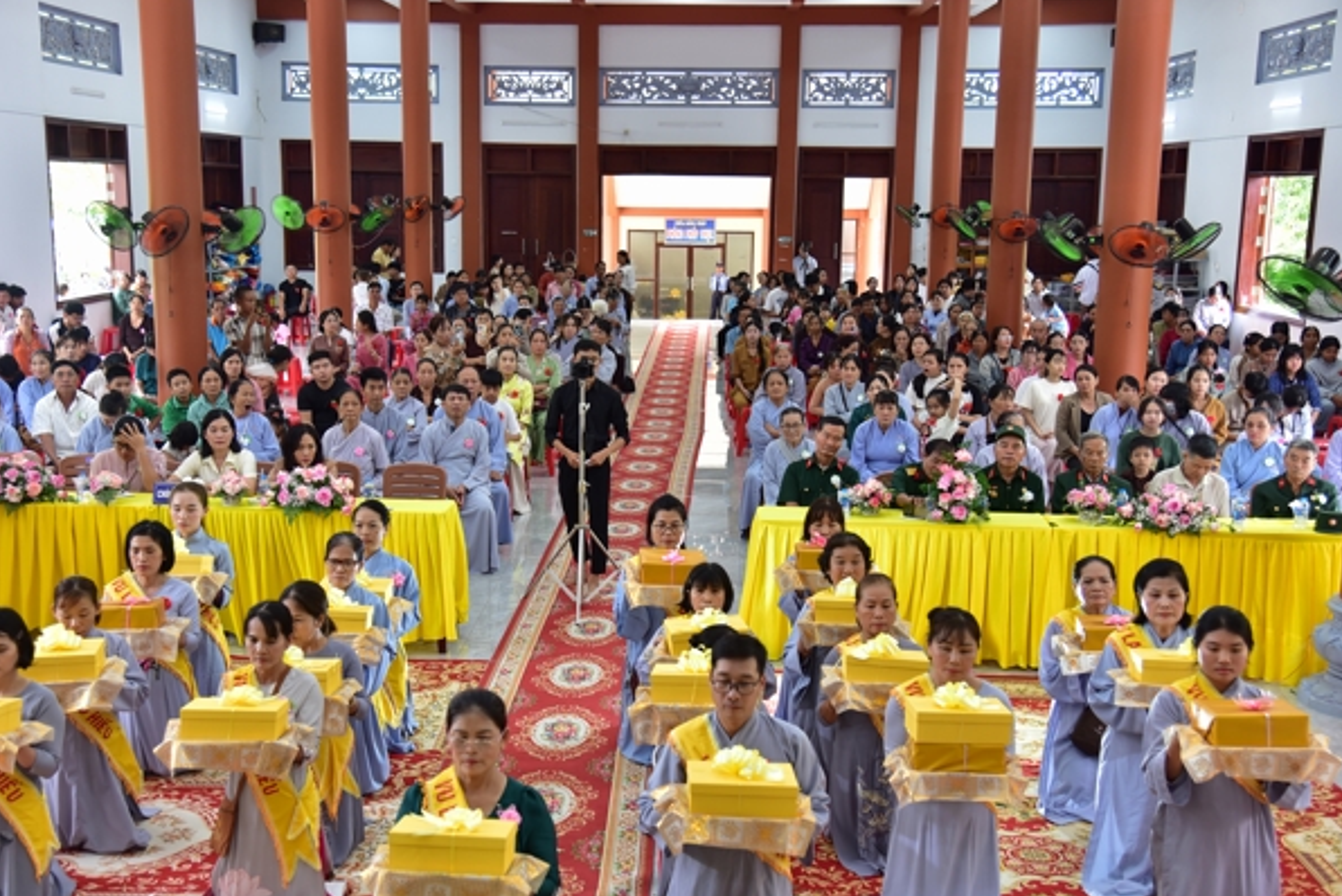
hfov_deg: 41.1
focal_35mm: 48
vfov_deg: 28.1
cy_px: 477
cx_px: 637
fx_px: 1790
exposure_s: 1/50
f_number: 4
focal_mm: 44
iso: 500
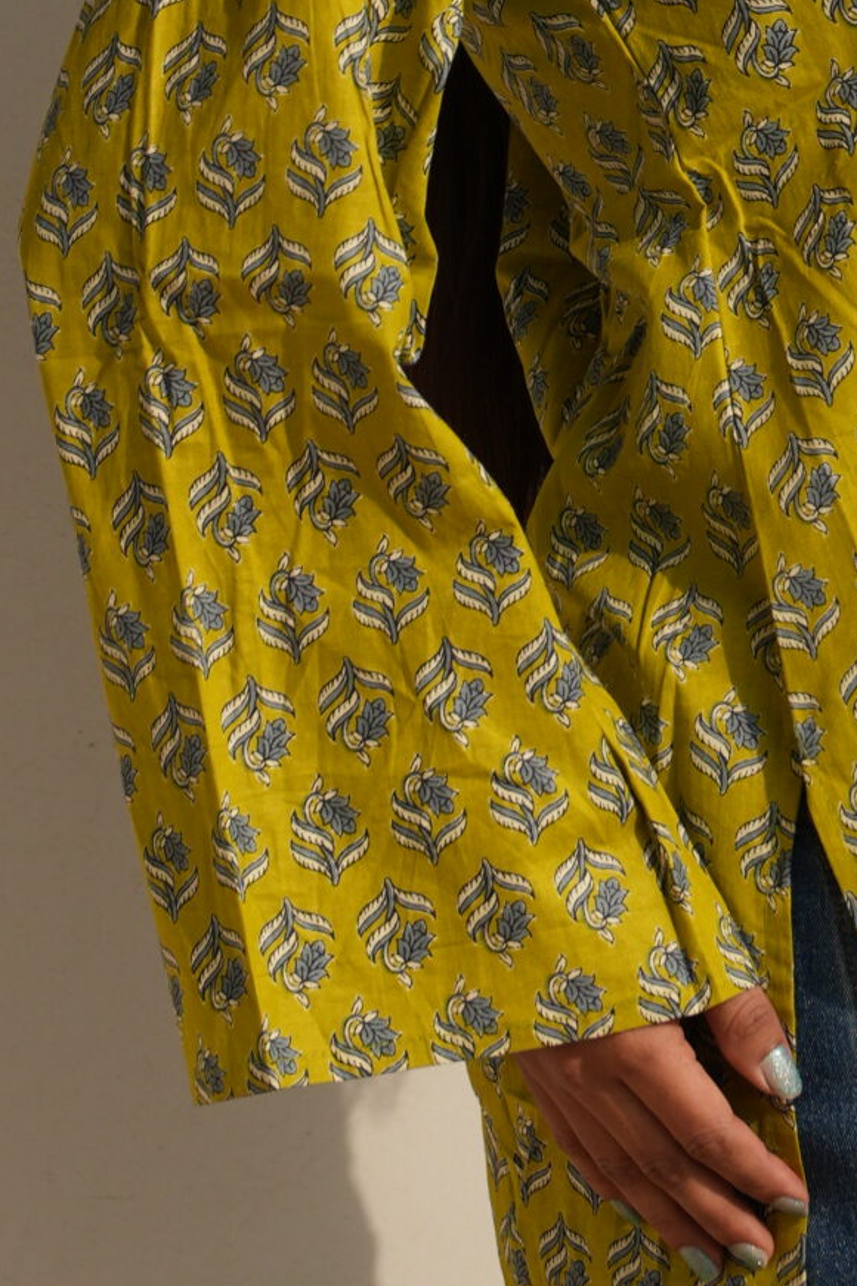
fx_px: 12764
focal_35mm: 357
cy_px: -75
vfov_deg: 5.7
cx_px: 849
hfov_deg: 3.8
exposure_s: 1/1000
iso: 125
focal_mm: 81
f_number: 5
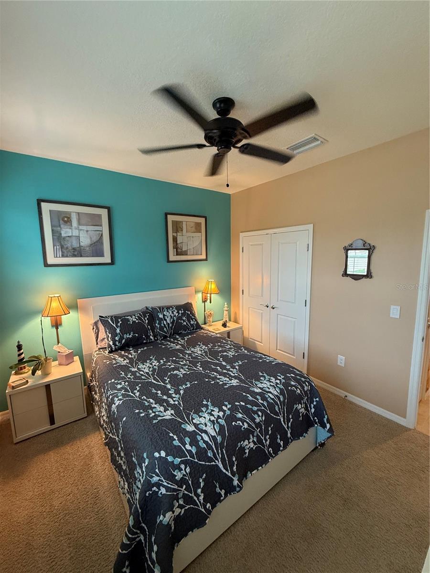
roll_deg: +1.2
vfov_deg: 102.1
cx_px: 215
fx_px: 232
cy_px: 286
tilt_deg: -6.9
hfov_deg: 85.7
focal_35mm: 14
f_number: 2.2
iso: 320
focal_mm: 2.22
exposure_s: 1/60
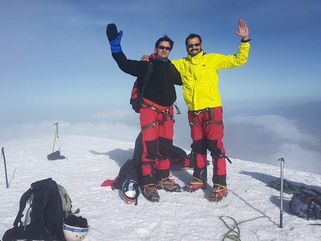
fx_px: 325
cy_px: 113
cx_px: 130
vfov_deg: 40.7
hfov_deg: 52.3
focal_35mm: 35
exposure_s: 1/5760
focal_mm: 4.2
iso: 40
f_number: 1.7
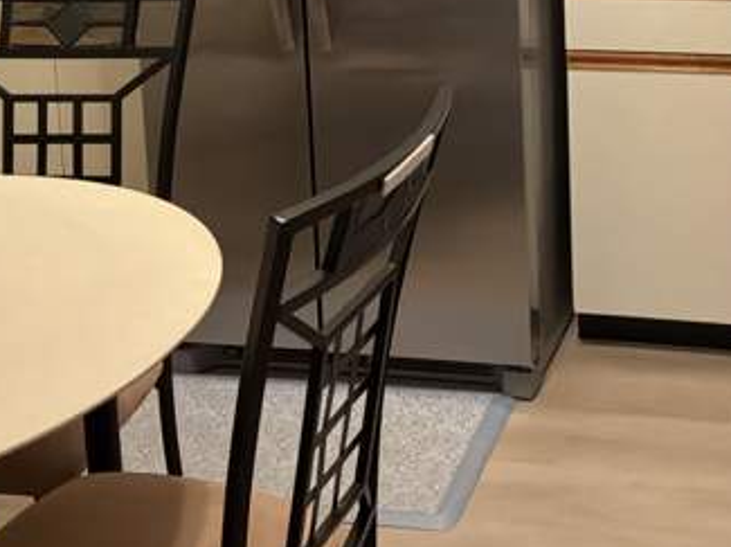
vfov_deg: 20.1
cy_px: -81
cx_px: 583
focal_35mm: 69
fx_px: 1455
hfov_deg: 27.6
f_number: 1.8
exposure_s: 1/60
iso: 250
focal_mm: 3
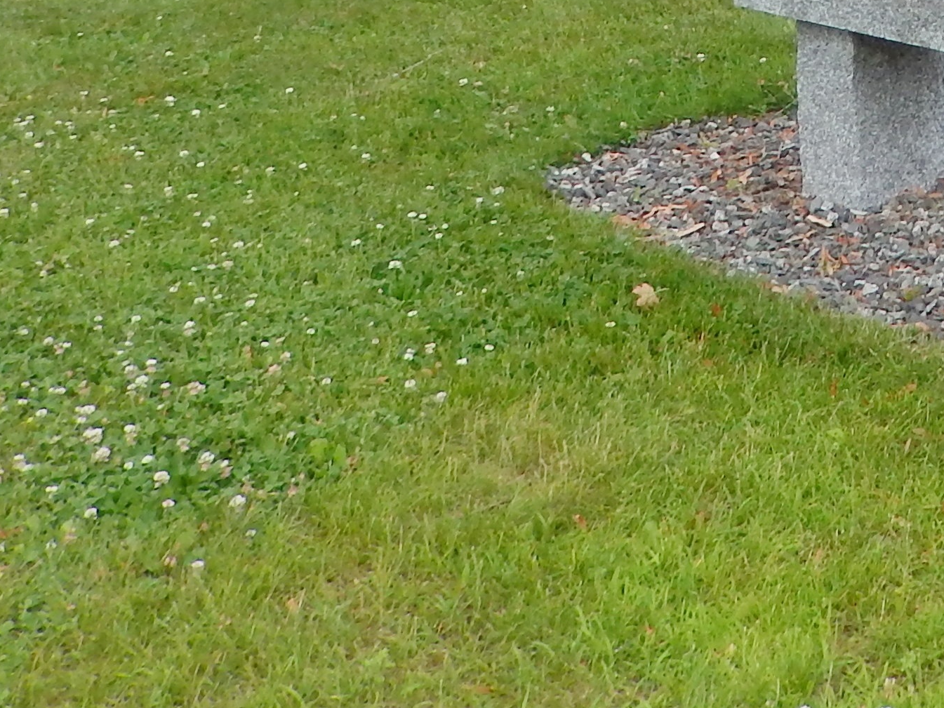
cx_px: 1150
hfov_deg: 20.1
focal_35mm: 91
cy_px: -549
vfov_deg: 14.4
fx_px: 2482
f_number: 3.4
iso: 125
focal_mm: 4.5
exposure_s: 1/100
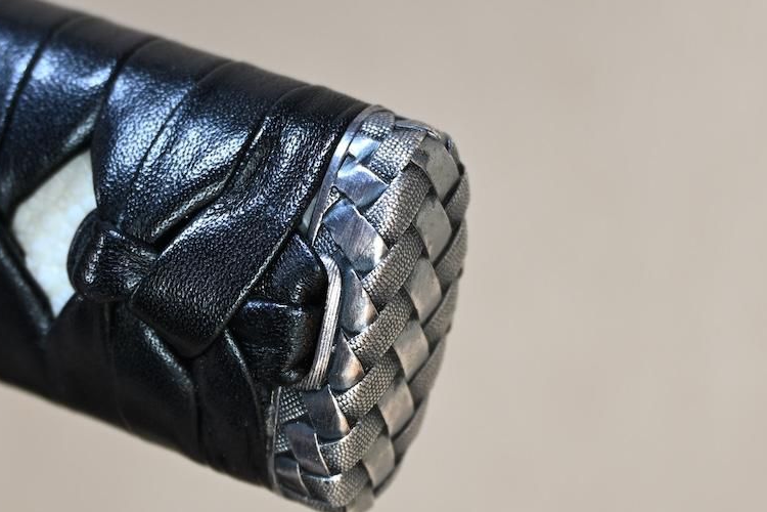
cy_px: 224
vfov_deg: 7.5
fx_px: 3876
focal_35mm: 182
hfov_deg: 11.3
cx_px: 374
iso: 100
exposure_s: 1/2
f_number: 5
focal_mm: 65
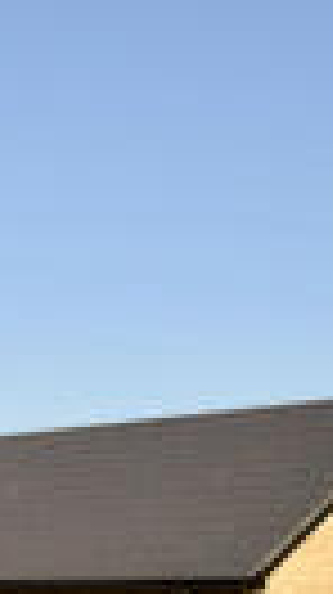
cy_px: 709
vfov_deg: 18.0
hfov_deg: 10.0
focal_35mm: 113
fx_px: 1778
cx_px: -315
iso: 200
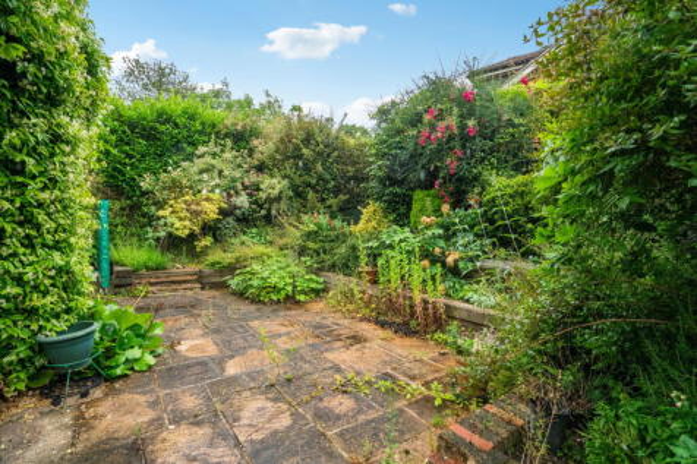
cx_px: 348
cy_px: 232
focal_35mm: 16
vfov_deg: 73.7
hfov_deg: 96.8
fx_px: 310
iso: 6400
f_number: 10
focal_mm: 16
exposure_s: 1/800
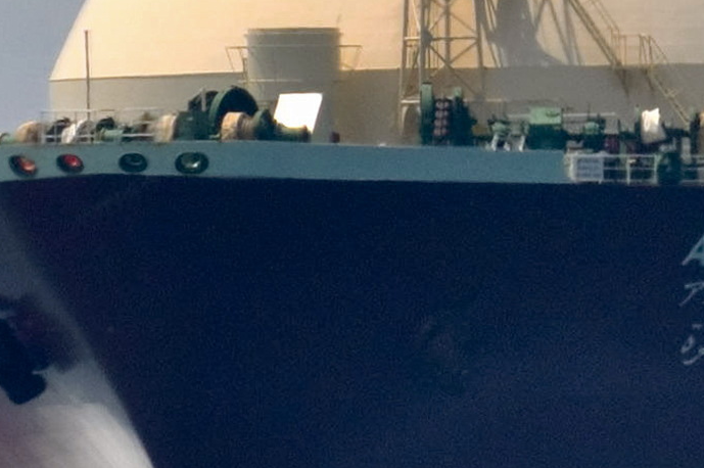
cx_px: 1259
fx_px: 54194
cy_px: 33
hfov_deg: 0.7
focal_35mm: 2774
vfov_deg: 0.5
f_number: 9
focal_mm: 300
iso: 200
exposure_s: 1/500
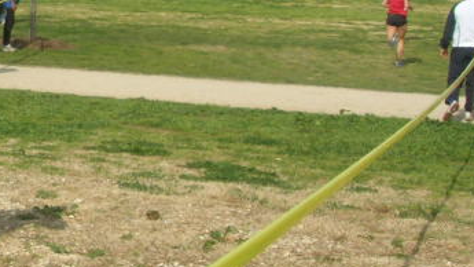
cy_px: 66
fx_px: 1546
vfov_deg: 9.8
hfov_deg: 16.4
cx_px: -168
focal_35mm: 123
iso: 200
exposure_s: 1/1623
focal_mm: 7.8
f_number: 4.8
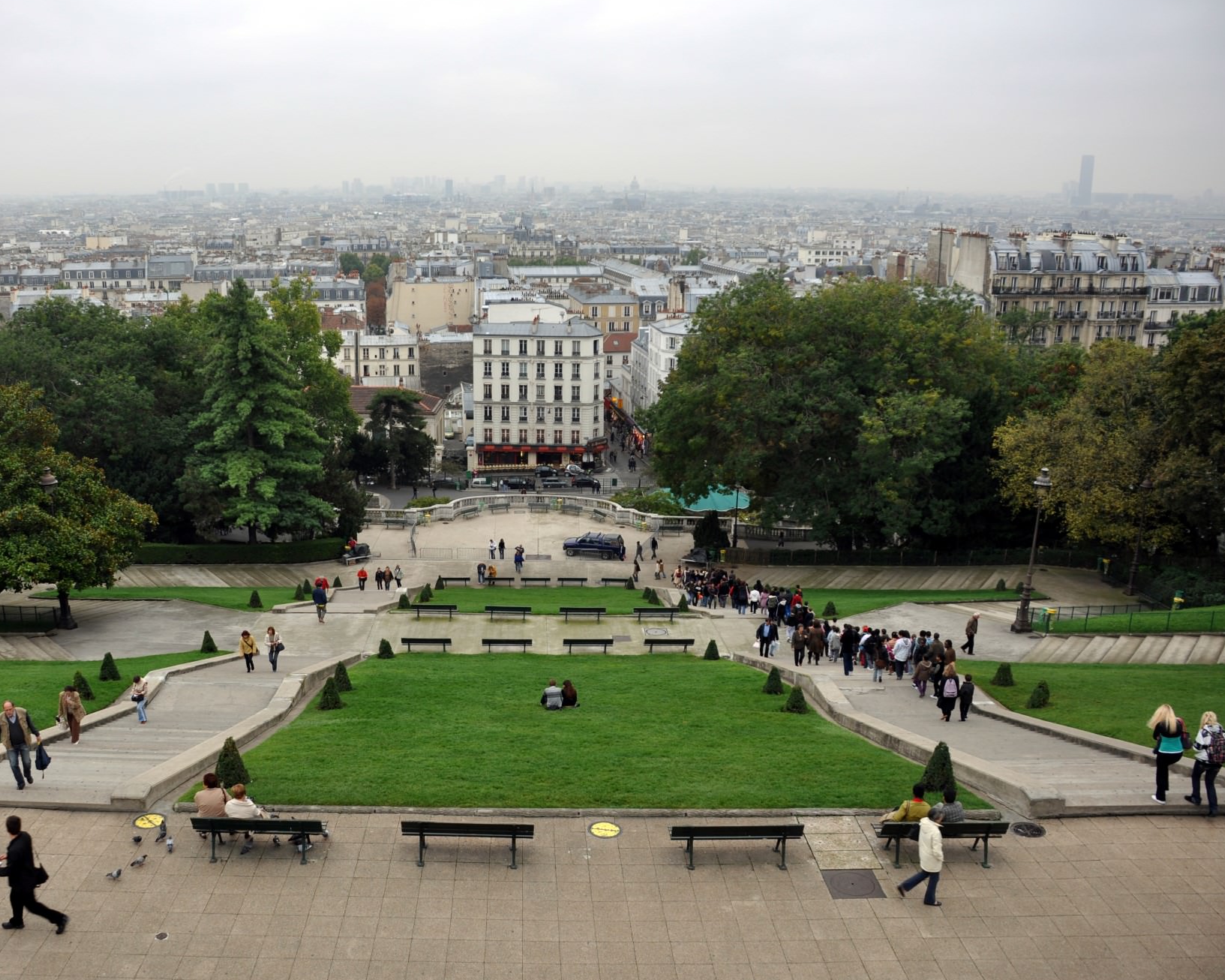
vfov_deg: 47.1
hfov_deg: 56.9
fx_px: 1124
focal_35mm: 31
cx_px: 509
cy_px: 487
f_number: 4
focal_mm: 18
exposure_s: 1/50
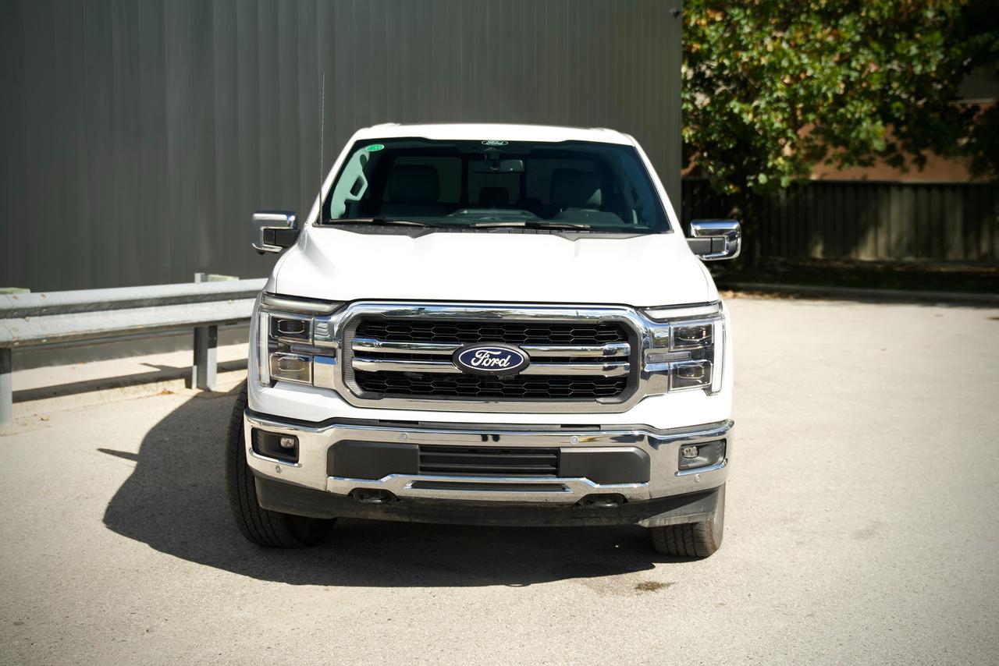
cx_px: 500
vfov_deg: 28.6
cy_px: 333
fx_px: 1307
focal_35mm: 47
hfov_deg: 41.8
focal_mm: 31.4
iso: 250
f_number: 2.8
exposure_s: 1/50
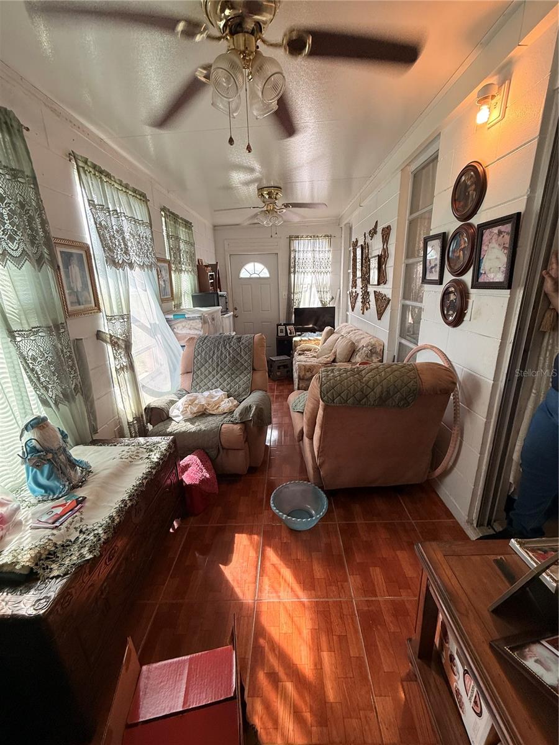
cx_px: 280
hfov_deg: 85.7
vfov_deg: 102.1
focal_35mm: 14
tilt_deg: -15.5
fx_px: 301
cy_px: 372
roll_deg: +1.7
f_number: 2.2
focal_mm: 2.22
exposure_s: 1/99
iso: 160
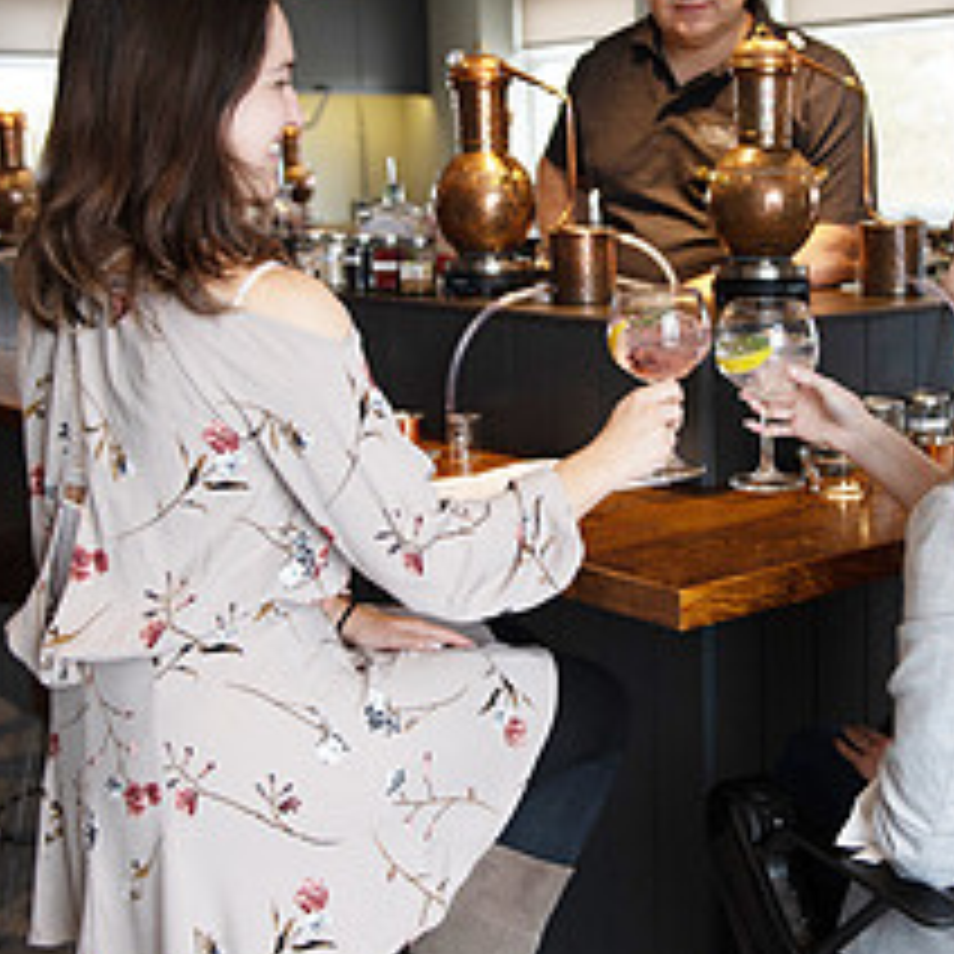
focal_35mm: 56
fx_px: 1746
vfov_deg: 30.5
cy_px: 378
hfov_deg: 30.3
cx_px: 644
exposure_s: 1/250
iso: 400
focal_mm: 31
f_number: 2.8
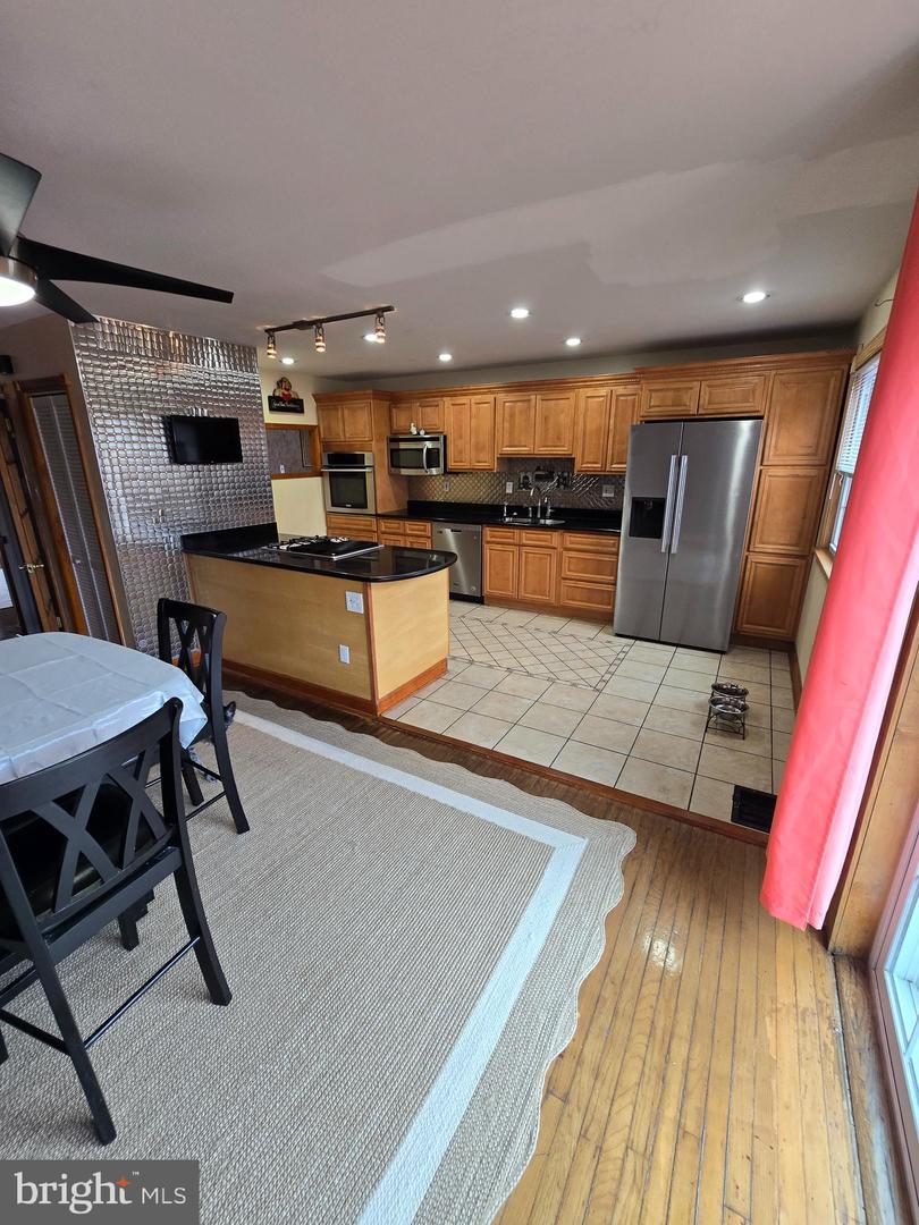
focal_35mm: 13
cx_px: 460
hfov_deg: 89.9
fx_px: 460
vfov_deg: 106.2
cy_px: 612
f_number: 2.2
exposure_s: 1/60
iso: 80
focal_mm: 2.2
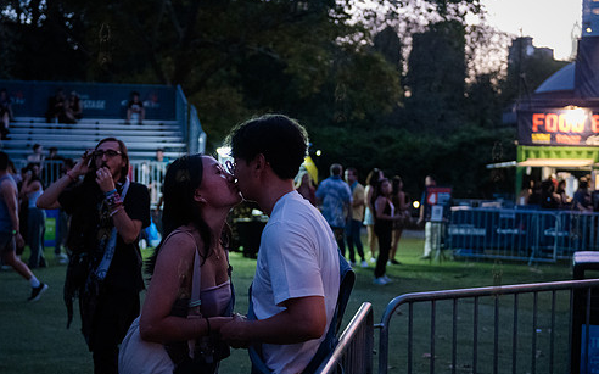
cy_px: 218
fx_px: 979
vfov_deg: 21.6
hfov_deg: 34.0
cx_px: 277
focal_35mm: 60
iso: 6400
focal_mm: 42
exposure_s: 1/125
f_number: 2.8
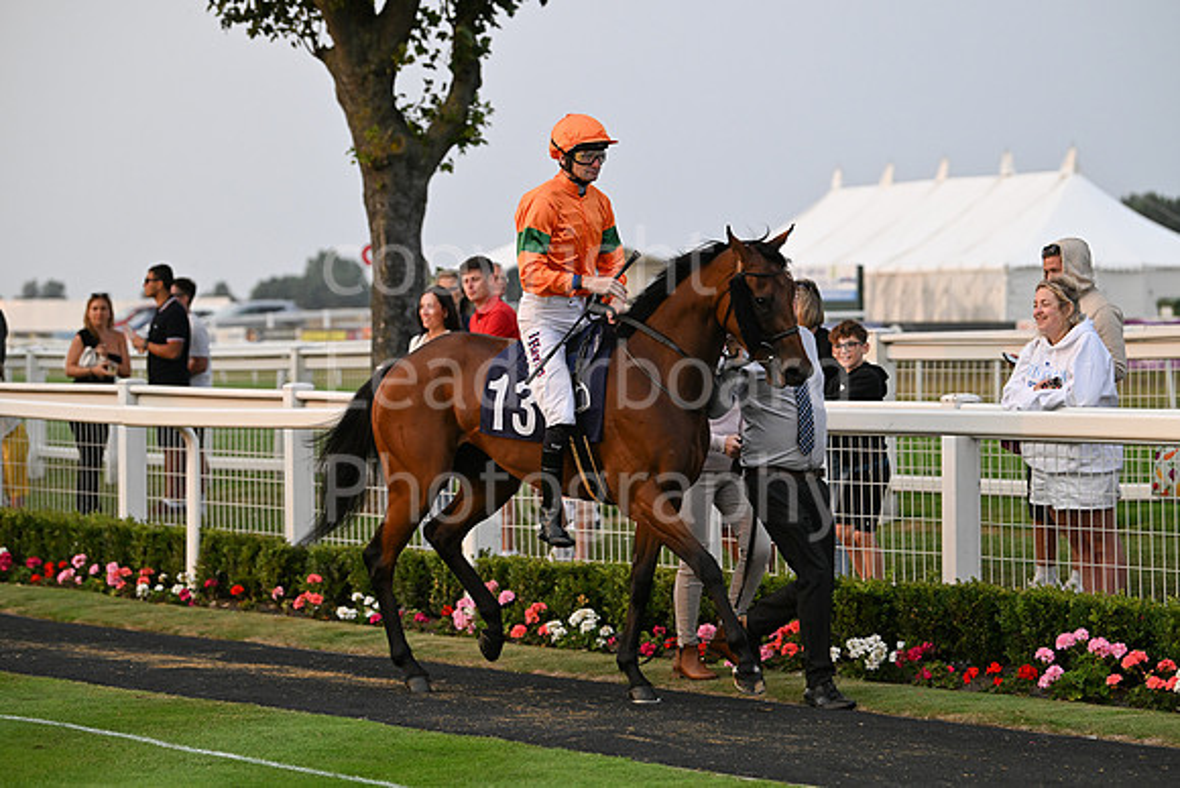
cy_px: 394
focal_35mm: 122
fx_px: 4000
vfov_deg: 11.2
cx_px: 590
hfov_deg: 16.8
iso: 1600
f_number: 4
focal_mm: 122
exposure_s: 1/1250
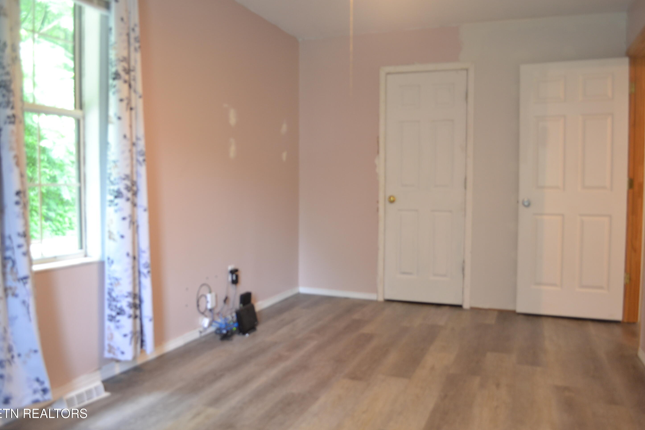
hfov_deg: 65.5
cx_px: 327
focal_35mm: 28
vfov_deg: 46.4
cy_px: 211
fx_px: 502
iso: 400
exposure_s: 1/15
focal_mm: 18
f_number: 3.5
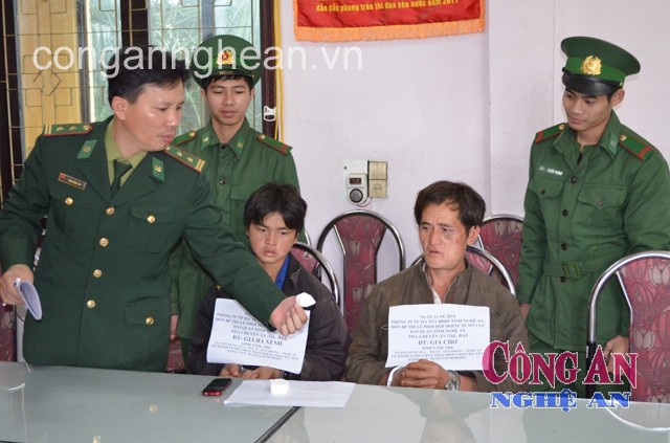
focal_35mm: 52
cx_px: 335
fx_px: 974
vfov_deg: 25.6
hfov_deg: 37.9
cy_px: 222
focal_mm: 35
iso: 2800
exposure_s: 1/60
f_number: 5
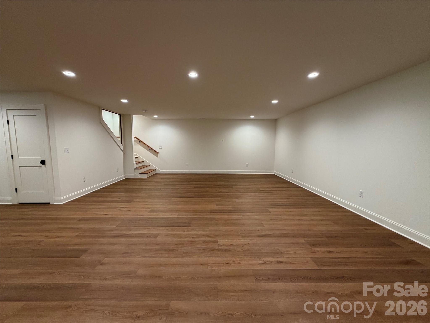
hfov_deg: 102.1
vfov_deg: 85.7
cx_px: 215
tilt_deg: -6.0
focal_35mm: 14
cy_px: 162
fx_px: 174
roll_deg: -0.2
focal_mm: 2.22
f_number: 2.2
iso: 250
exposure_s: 1/60
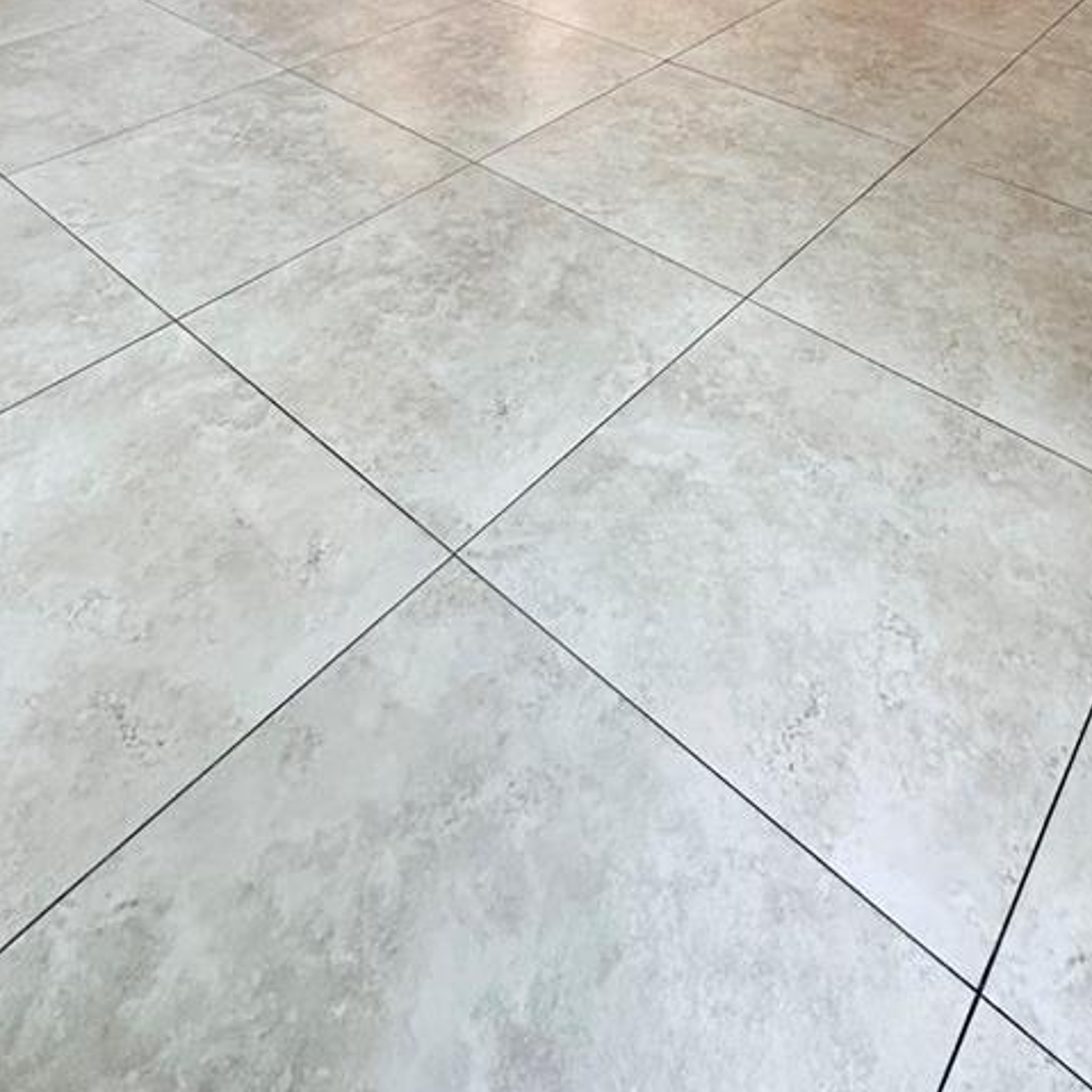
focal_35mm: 31
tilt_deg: -12.8
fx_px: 1106
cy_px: -166
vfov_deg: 40.1
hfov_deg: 52.4
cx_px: 602
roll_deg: -0.9
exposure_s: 1/120
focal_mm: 2.22
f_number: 2.2
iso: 200
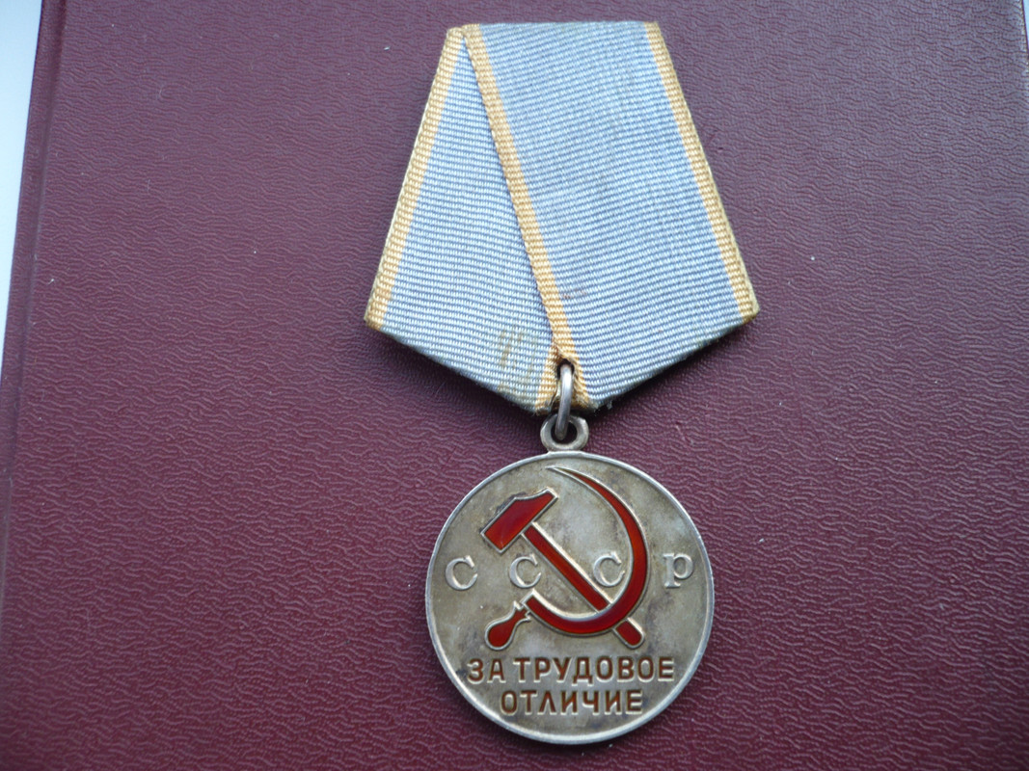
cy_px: 386
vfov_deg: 40.7
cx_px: 514
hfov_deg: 52.6
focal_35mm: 35
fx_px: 1040
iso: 100
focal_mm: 5.8
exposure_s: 1/40
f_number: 2.8
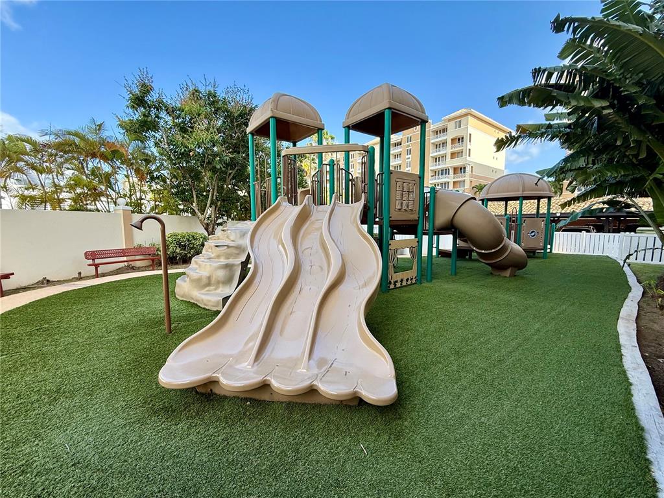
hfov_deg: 102.1
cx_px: 332
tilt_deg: -5.6
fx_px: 269
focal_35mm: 14
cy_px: 249
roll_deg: -0.1
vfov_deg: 85.7
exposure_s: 1/419
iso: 64
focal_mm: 2.22
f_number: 2.2
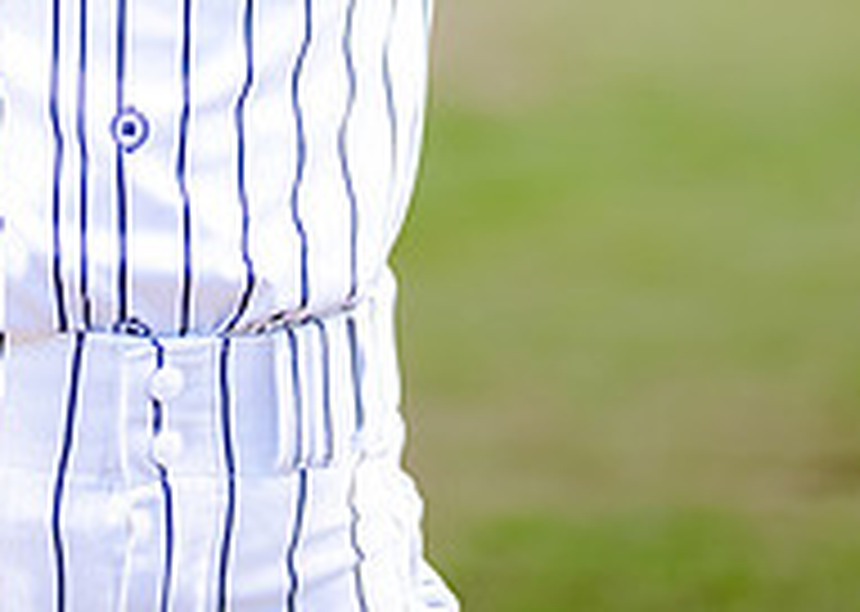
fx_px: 4538
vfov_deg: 7.6
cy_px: -361
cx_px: 95
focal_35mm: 186
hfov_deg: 10.8
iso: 400
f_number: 1.2
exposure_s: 1/500
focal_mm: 50
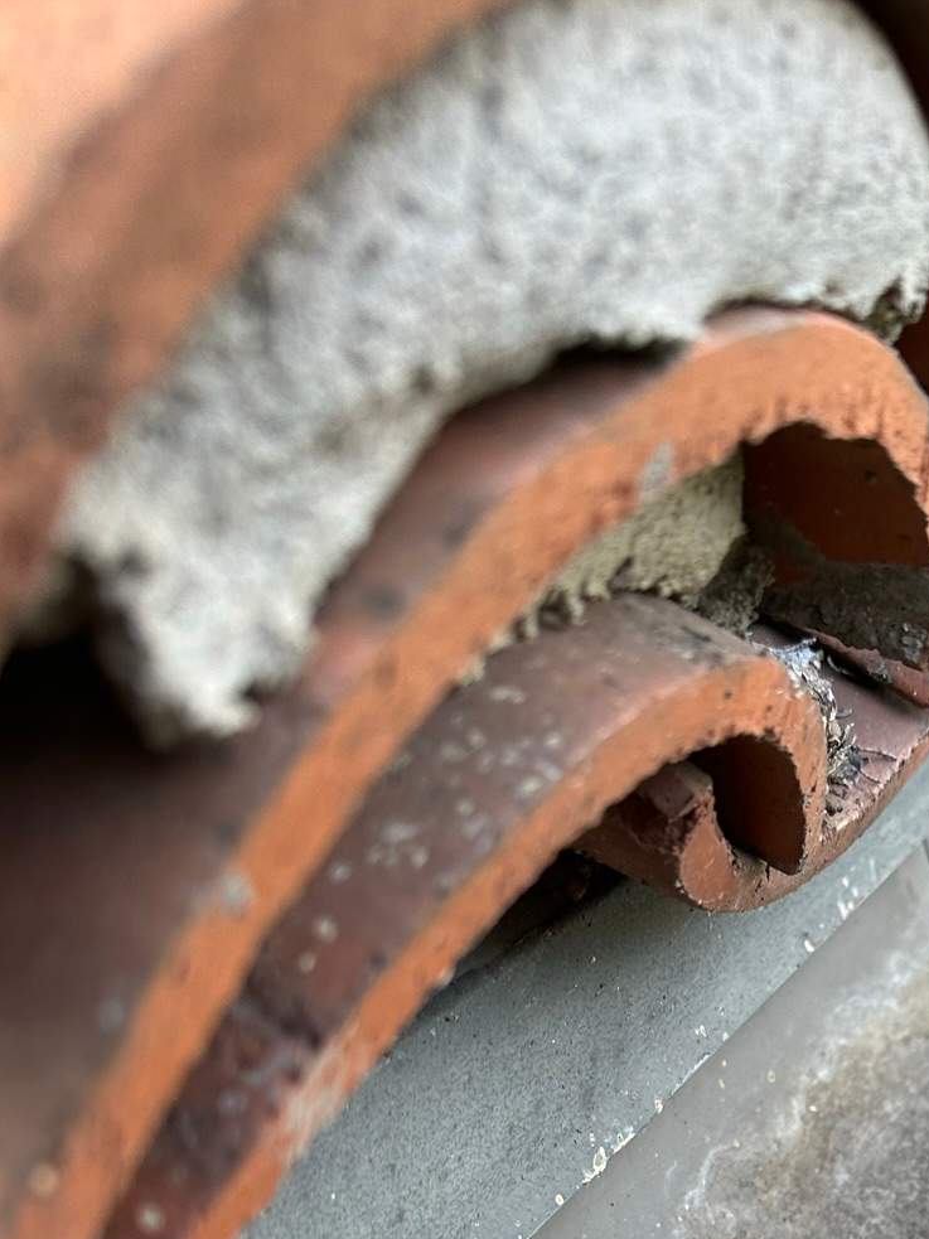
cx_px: 947
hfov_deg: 27.3
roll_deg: -2.4
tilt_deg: -35.7
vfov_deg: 34.6
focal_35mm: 50
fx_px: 1790
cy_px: 1249
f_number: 1.78
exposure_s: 1/162
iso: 64
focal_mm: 6.86
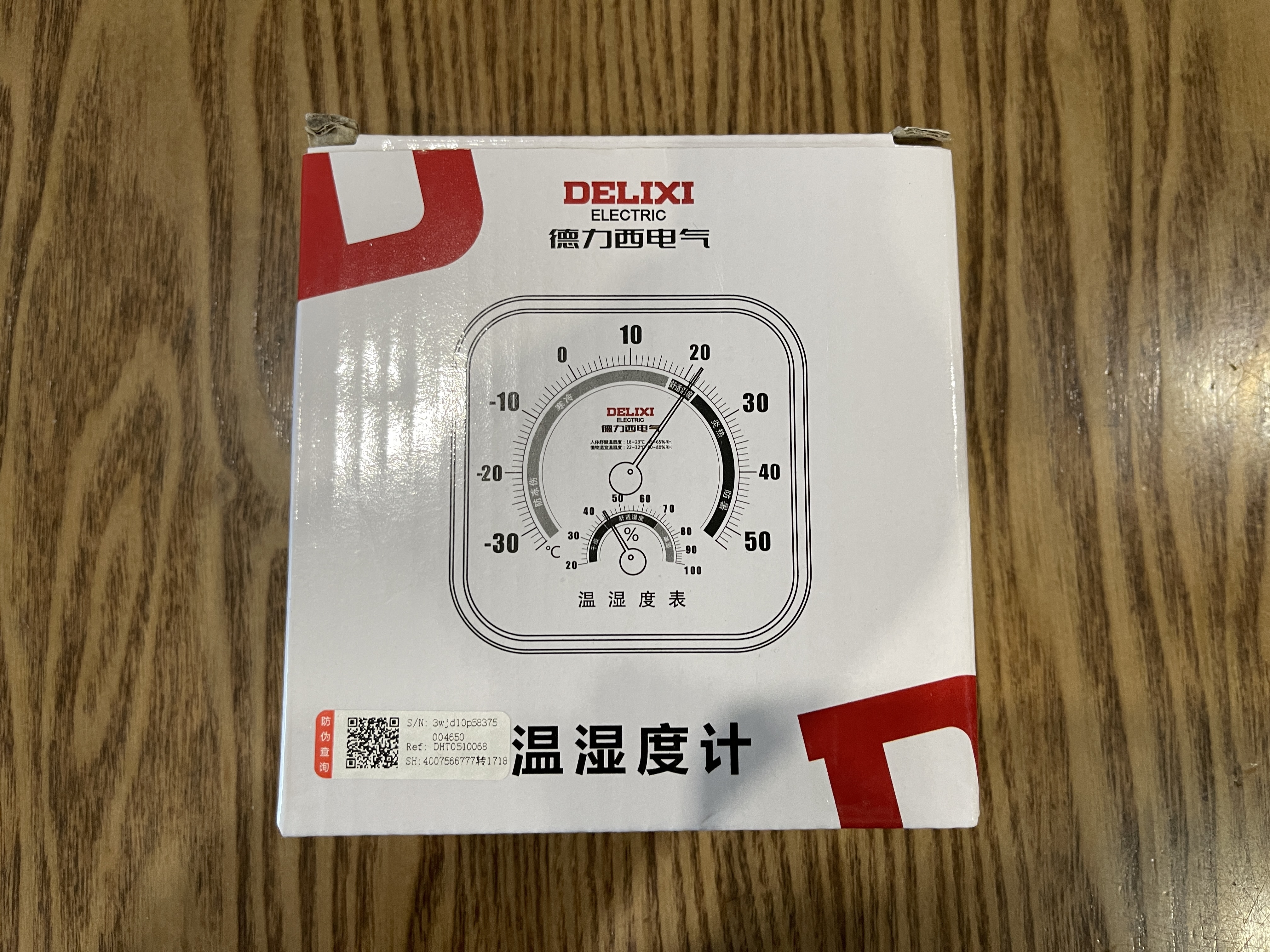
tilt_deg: -84.7
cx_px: 635
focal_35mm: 25
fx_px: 917
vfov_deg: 54.9
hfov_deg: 69.4
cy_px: 476
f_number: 1.6
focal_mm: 5.1
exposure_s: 1/60
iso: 200
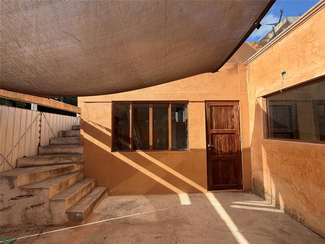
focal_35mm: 14
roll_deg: +0.7
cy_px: 122
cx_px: 162
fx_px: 131
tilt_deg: +3.2
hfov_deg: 102.1
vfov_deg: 85.7
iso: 40
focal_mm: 2.22
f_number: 2.2
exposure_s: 1/726
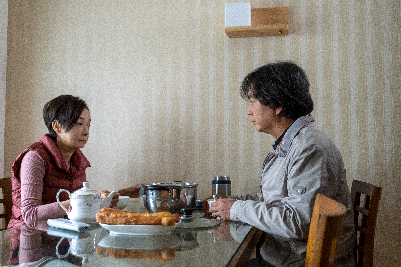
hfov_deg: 49.6
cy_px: 134
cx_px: 200
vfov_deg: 34.2
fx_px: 434
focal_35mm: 39
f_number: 2.8
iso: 1600
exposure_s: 1/60
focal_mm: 25.7
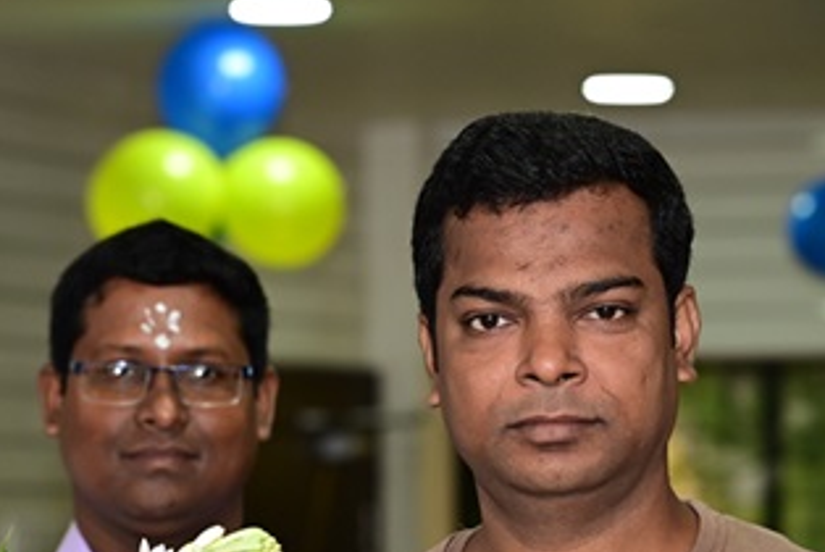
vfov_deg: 6.0
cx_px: -123
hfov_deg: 8.9
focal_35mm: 228
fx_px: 5230
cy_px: 468
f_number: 3.5
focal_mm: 85
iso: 640
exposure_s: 1/200
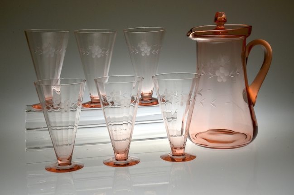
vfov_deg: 23.7
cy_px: 98
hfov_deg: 35.1
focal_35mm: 57
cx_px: 147
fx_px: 465
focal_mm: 38
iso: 160
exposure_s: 1/60
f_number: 29
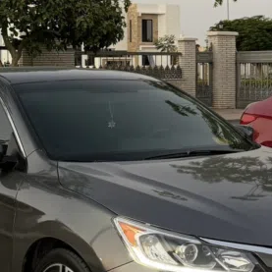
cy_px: 109
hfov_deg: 34.7
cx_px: 141
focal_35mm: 49
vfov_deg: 34.6
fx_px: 436
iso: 320
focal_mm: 6.76
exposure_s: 1/100
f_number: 1.78
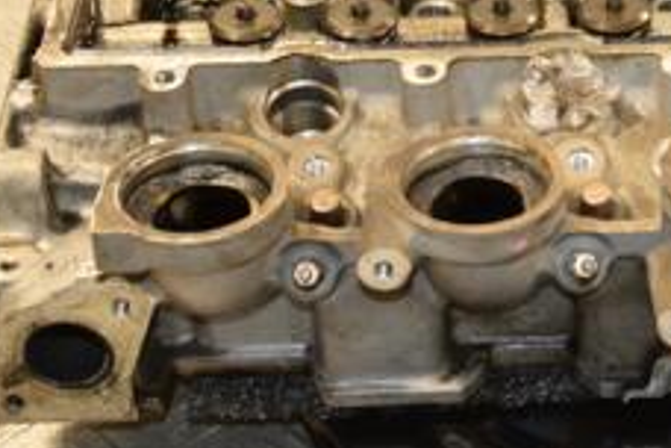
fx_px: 2578
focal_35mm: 138
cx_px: 703
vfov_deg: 9.9
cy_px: 68
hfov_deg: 14.5
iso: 800
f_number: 5
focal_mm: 35
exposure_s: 1/100
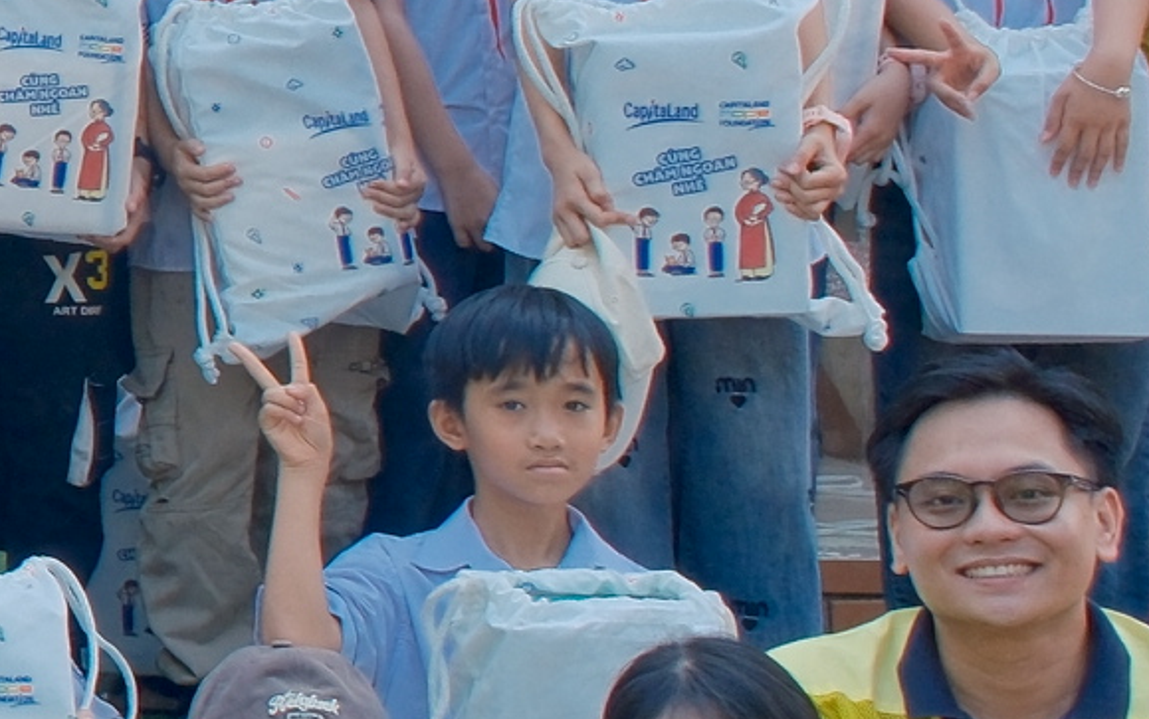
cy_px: 2
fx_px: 4636
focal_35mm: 148
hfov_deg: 11.8
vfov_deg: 8.8
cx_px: -1488
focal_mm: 18
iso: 800
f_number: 6.4
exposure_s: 1/200
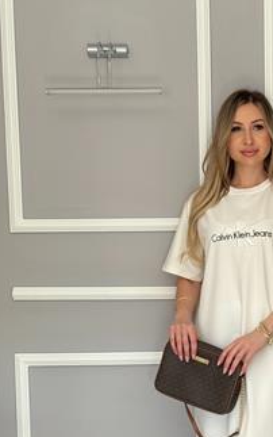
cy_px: 327
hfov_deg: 15.7
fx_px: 976
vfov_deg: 24.9
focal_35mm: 82
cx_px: 257
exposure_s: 1/137
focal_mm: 6.76
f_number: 1.78
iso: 100
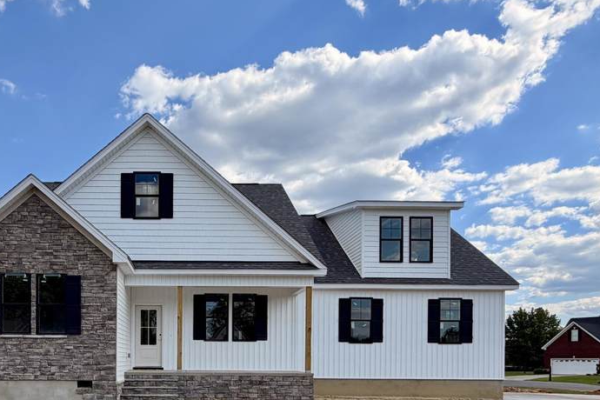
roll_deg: -0.7
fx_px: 450
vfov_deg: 45.0
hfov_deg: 65.0
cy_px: 331
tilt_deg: +4.0
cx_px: 185
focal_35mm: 27
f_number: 2.2
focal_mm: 2.22
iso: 20
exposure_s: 1/841
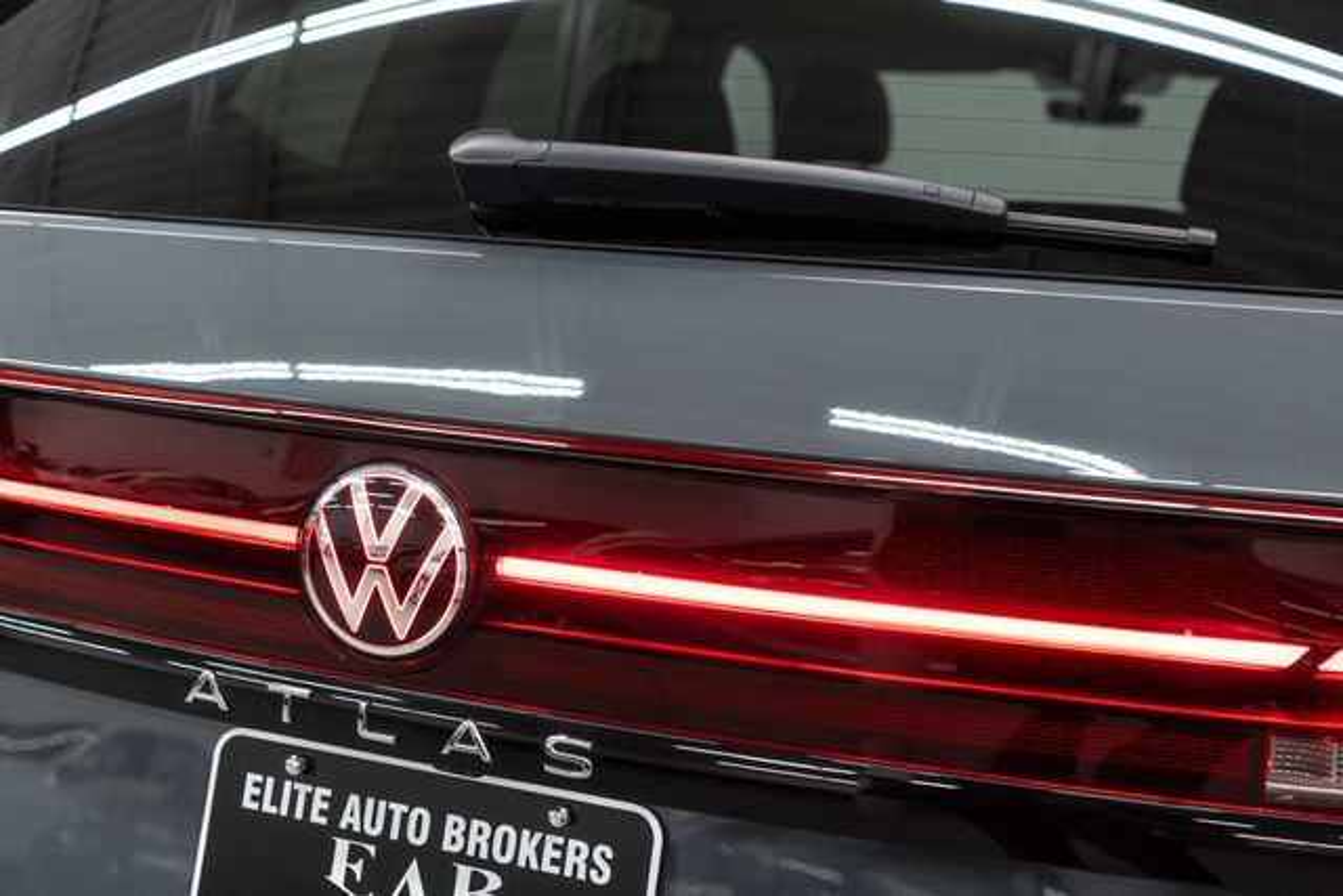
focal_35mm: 42
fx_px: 1567
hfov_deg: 46.4
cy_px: 448
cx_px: 672
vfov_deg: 31.9
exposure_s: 1/40
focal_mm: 28
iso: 200
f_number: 3.2
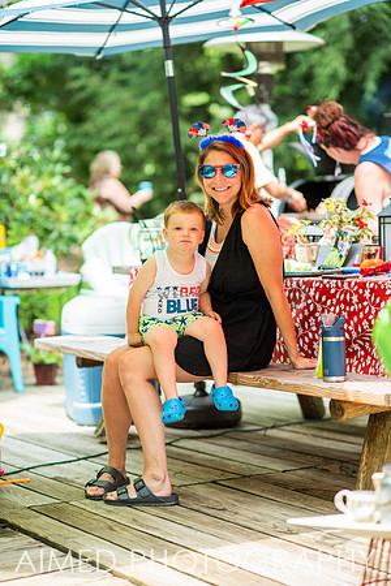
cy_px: 293
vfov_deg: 23.9
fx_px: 1385
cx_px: 196
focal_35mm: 85
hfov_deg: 16.1
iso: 80
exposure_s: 1/200
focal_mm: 85
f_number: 2
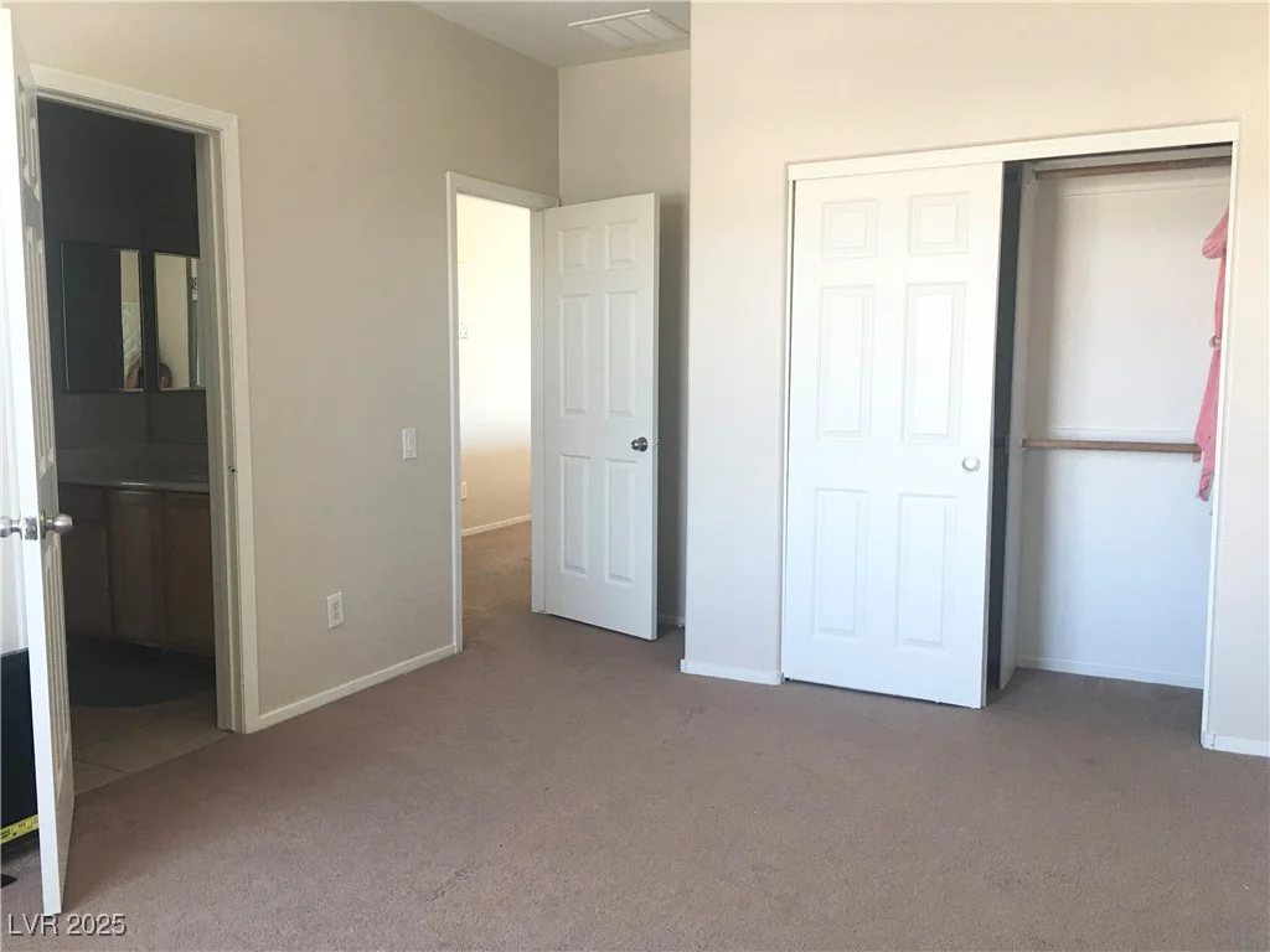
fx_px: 1064
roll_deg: -0.1
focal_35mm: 29
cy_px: 476
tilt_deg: -4.9
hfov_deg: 61.7
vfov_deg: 48.2
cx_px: 635
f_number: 2.2
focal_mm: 4.15
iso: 32
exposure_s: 1/15
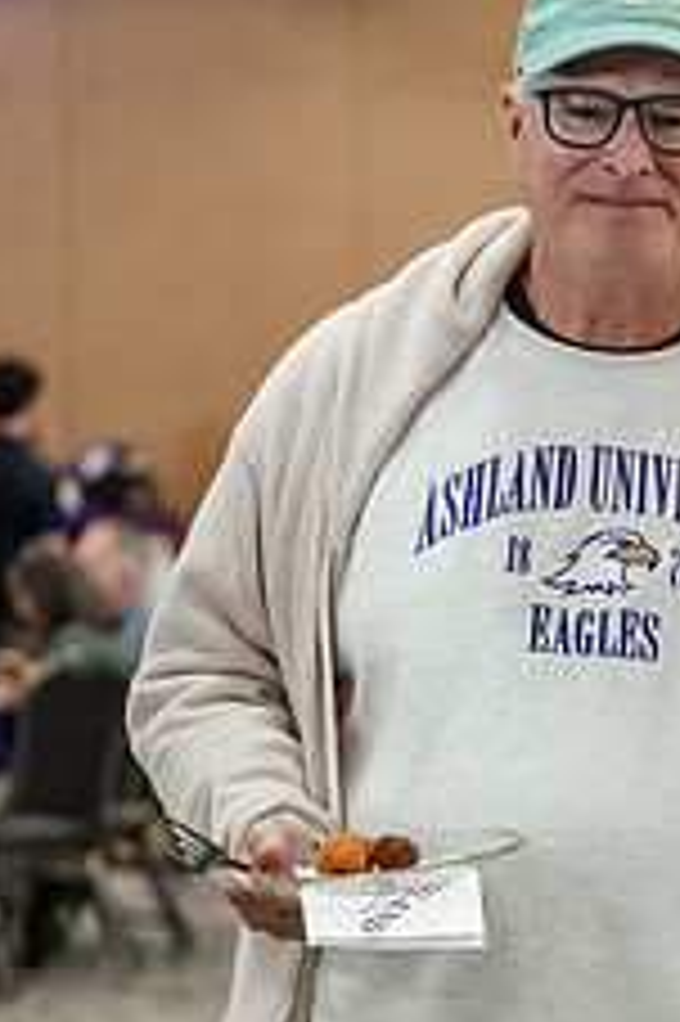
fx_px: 5221
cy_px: 687
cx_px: 1139
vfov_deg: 11.2
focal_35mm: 184
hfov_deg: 7.3
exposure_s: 1/160
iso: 4000
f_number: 3.2
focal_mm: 72
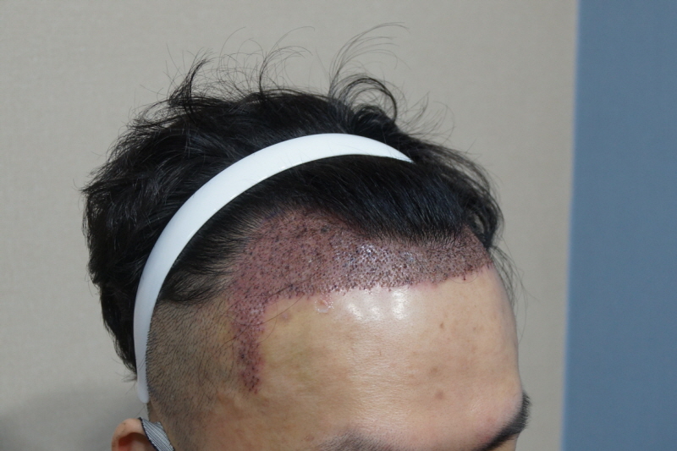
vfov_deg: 31.9
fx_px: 790
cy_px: 226
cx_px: 338
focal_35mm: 42
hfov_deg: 46.4
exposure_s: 1/60
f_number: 4.5
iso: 250
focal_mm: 28
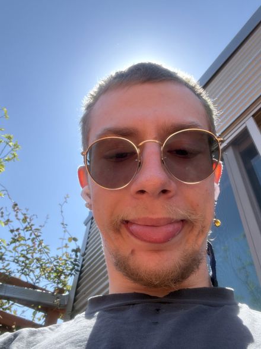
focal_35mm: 30
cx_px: 130
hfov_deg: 46.8
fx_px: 302
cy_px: 174
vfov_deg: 60.0
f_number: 1.9
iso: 25
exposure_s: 1/268
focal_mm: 2.69
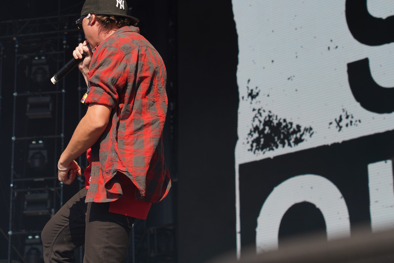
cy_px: 62
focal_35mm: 119
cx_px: 95
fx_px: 1302
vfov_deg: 11.5
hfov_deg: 17.1
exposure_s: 1/320
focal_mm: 76
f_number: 6.3
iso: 100
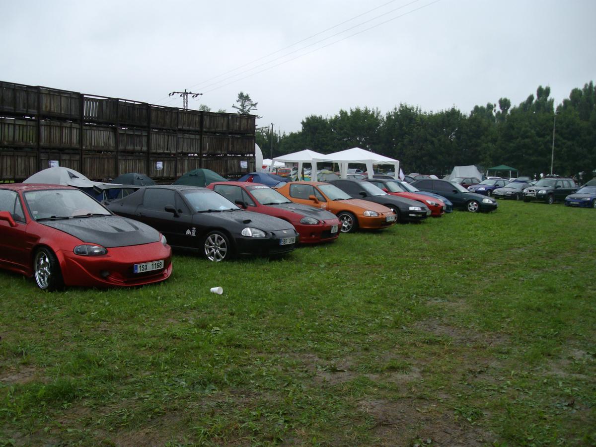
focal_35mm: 36
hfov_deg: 51.4
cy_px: 224
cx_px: 298
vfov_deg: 39.7
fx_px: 620
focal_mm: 6
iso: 80
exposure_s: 1/160
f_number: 2.7
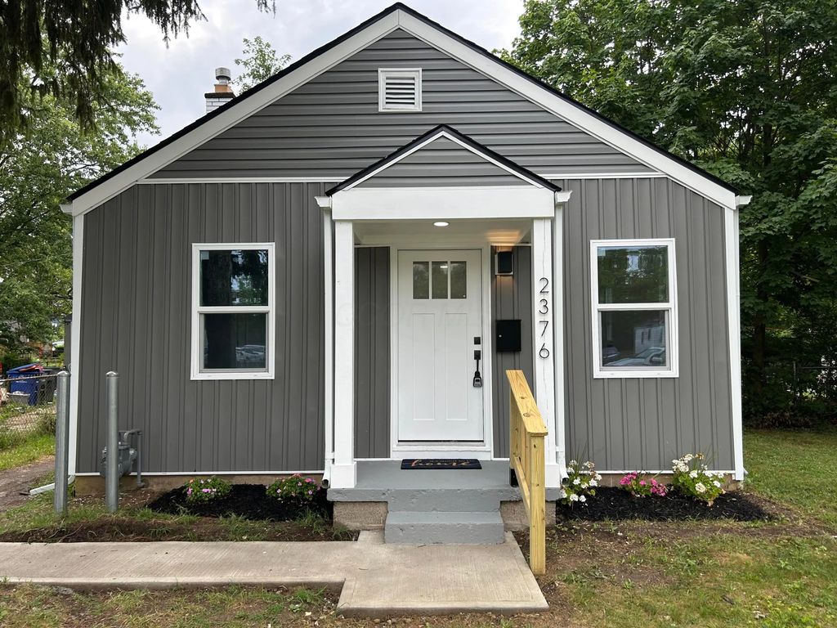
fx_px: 629
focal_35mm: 26
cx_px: 418
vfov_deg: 53.1
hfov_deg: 67.3
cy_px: 314
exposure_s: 1/866
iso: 50
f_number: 1.5
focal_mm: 5.7
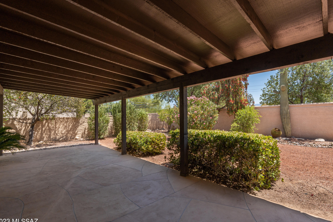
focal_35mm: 18
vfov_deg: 68.8
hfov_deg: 91.5
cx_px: 167
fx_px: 162
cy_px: 114
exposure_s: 1/125
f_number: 11
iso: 160
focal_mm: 16.5
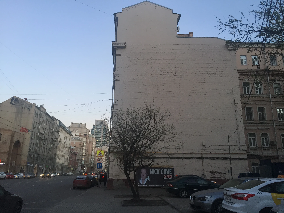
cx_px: 142
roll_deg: -0.8
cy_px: 106
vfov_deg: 48.2
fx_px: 238
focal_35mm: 29
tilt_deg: +15.9
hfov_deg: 61.7
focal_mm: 4.15
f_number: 2.2
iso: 32
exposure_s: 1/40
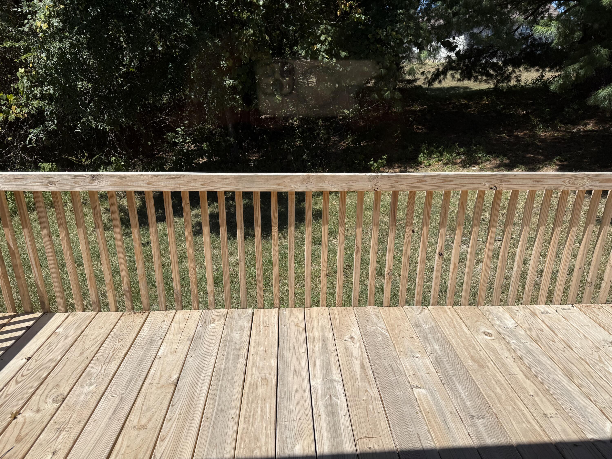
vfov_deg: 56.8
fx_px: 424
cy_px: 230
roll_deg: -0.4
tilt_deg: -20.3
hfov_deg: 71.6
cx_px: 306
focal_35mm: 24
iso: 80
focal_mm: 6.76
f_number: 1.78
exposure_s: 1/4405
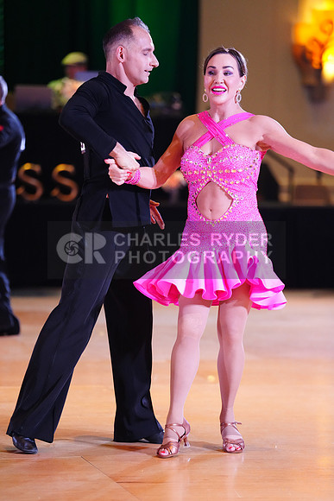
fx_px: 2225
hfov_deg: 8.6
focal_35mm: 160
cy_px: 250
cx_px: 167
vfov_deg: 12.8
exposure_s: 1/320
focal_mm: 160
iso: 5000
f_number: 2.8
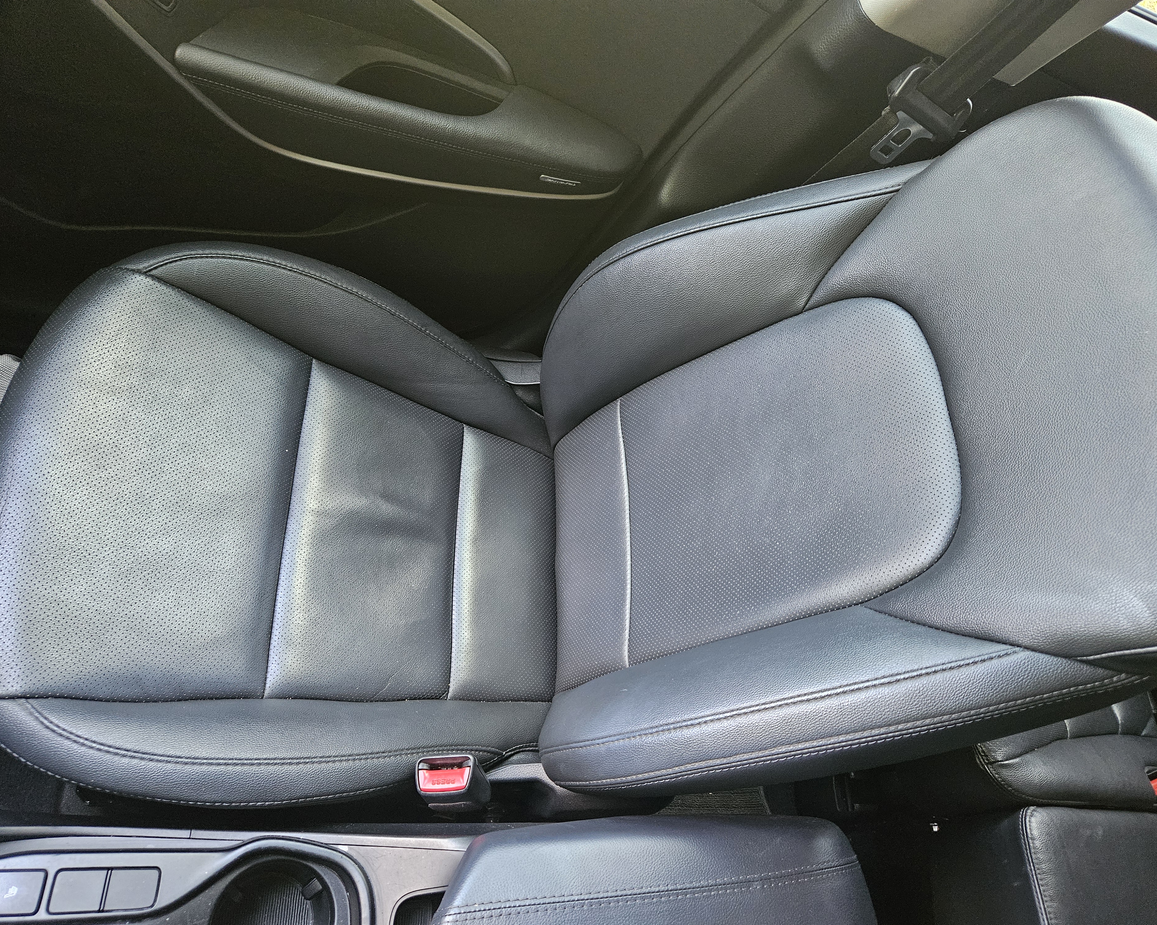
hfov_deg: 70.3
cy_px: 463
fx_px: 822
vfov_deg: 58.8
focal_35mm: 24
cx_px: 605
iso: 800
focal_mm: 5.4
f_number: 1.8
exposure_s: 1/120
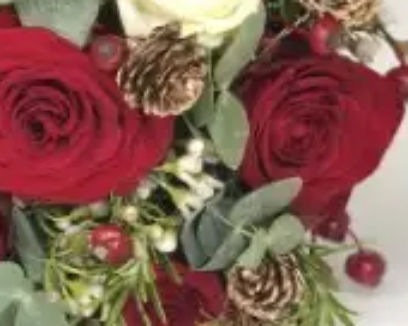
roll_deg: -1.1
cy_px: 82
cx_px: 70
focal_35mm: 143
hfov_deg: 13.4
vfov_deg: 10.8
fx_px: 1727
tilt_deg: -18.2
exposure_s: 1/50
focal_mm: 6
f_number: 2.4
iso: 20
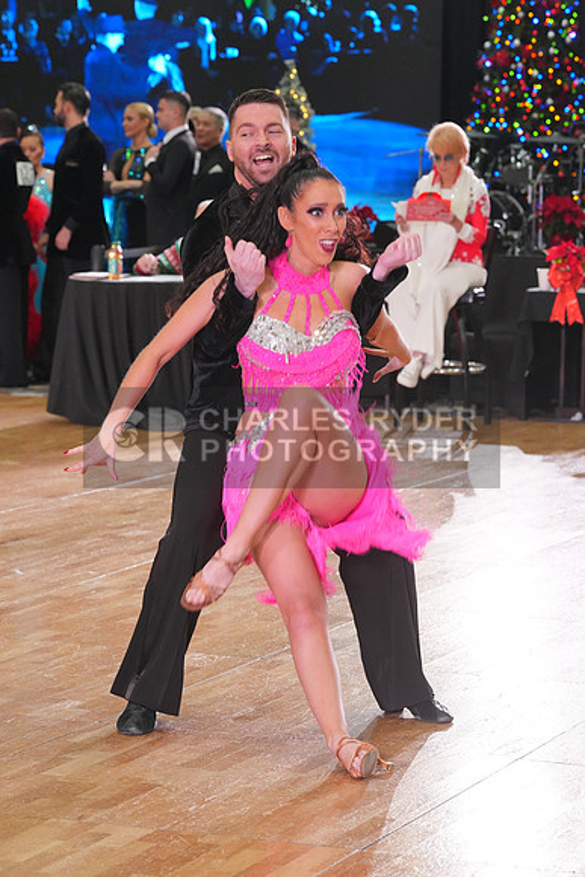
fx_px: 3045
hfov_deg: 11.0
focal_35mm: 125
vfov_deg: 16.4
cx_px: 292
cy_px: 438
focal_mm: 125
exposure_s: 1/200
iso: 4000
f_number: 7.1
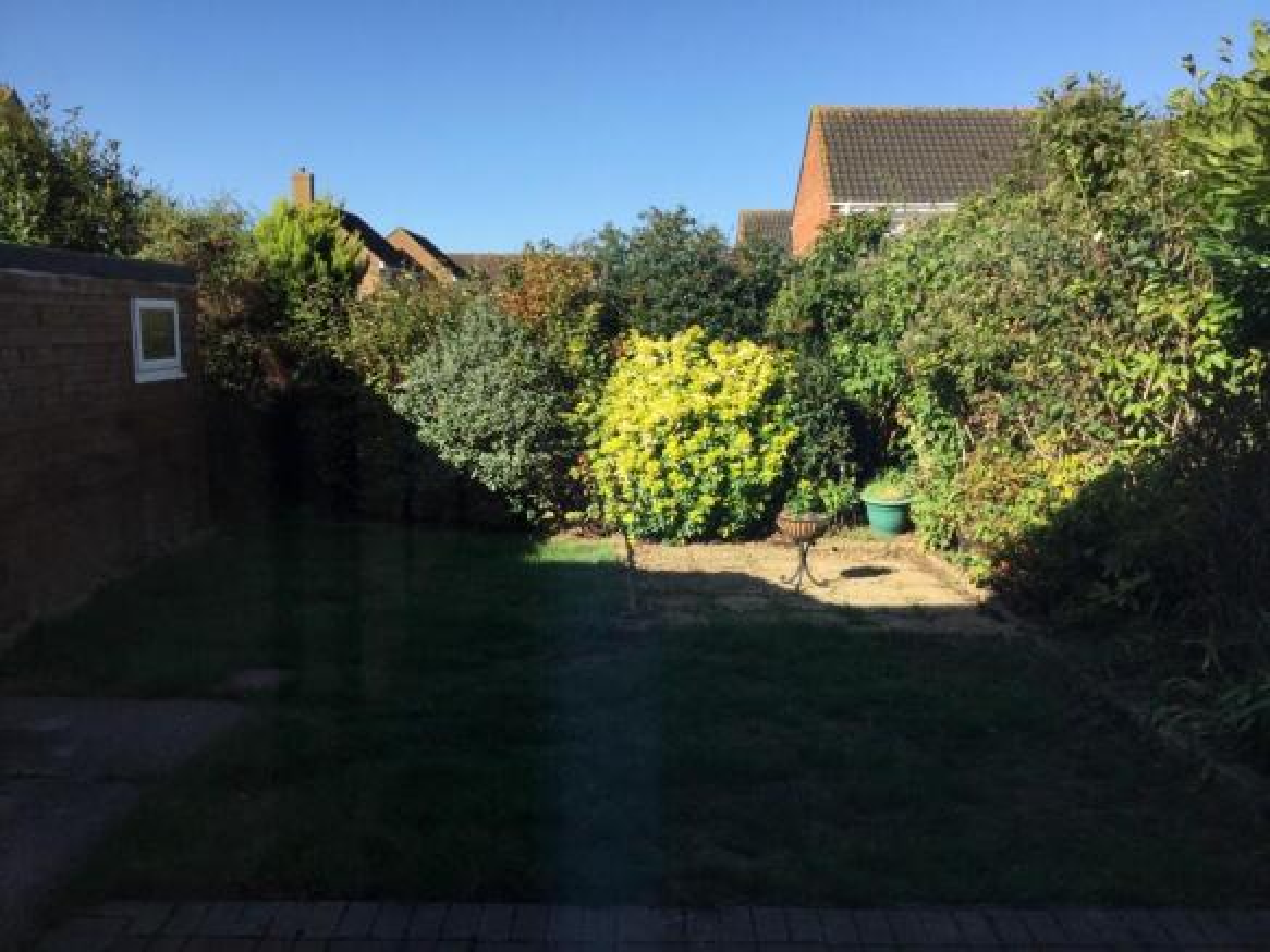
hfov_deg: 58.4
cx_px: 635
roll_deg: +0.0
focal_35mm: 31
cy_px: 476
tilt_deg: -8.2
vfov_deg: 45.4
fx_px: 1137
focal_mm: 3.3
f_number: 2.4
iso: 25
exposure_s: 1/612
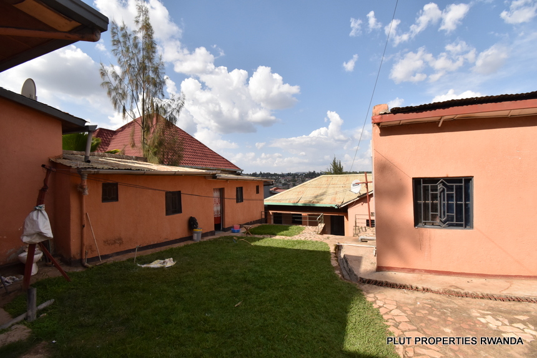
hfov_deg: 100.4
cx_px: 268
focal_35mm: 15
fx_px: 224
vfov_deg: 77.4
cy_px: 179
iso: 500
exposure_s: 1/1000
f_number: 8
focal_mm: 10
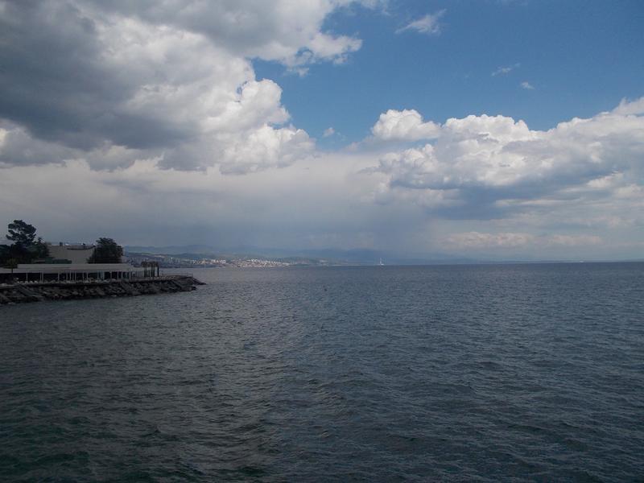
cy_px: 242
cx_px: 322
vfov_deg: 48.2
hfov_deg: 61.7
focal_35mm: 29
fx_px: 540
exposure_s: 1/1250
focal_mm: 4.1
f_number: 3.3
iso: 80
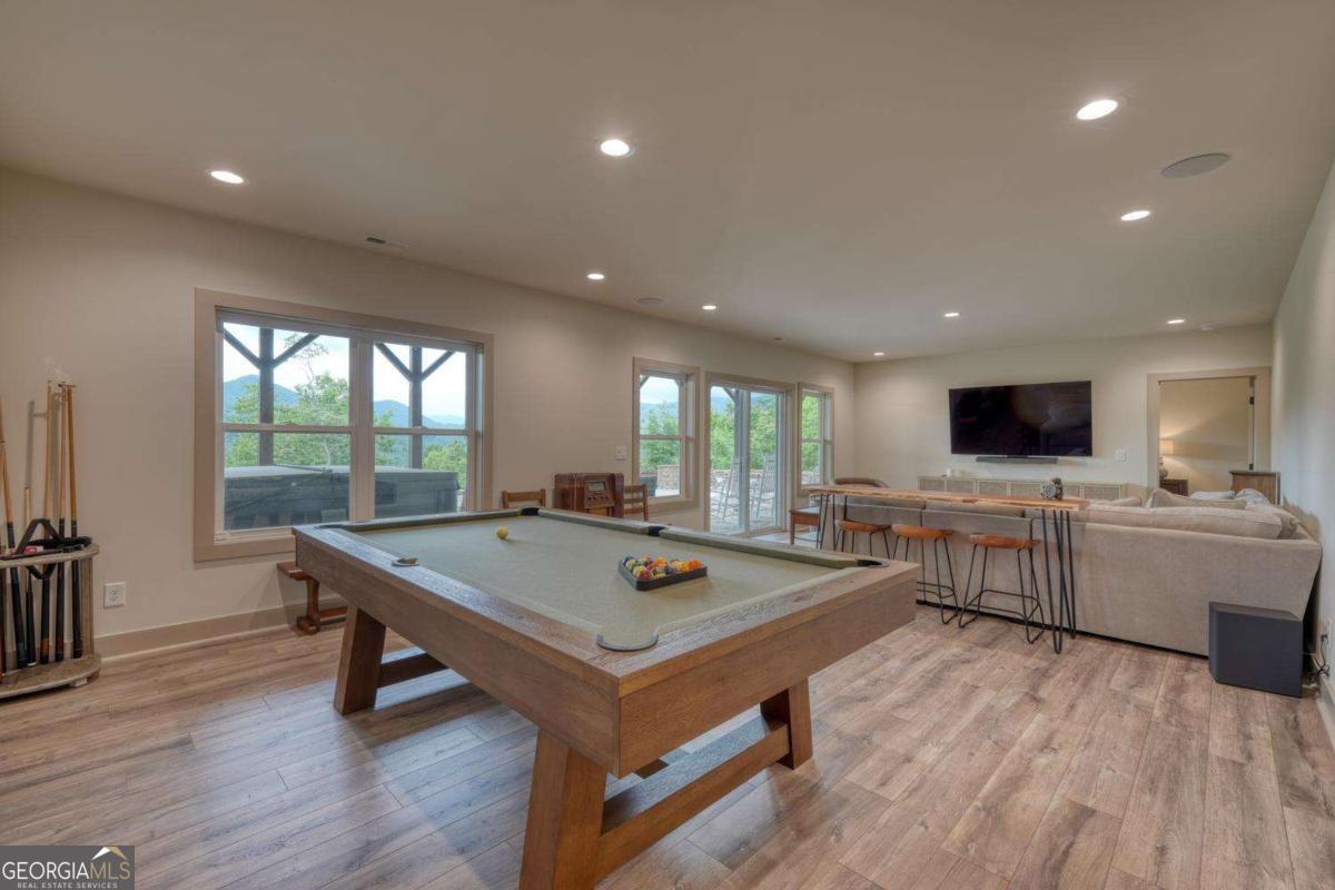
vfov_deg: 77.3
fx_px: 556
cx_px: 668
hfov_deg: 100.4
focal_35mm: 15
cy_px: 445
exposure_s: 1.3
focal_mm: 10
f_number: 7.1
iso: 100
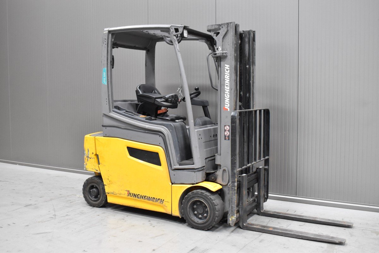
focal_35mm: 36
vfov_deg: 36.9
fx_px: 379
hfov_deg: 53.1
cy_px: 126
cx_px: 190
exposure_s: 1/30
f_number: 5
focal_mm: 24
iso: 1600
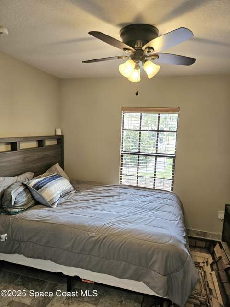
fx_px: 204
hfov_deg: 58.9
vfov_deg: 73.9
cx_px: 115
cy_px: 154
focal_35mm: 23
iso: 200
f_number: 1.7
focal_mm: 6.3
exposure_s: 1/120
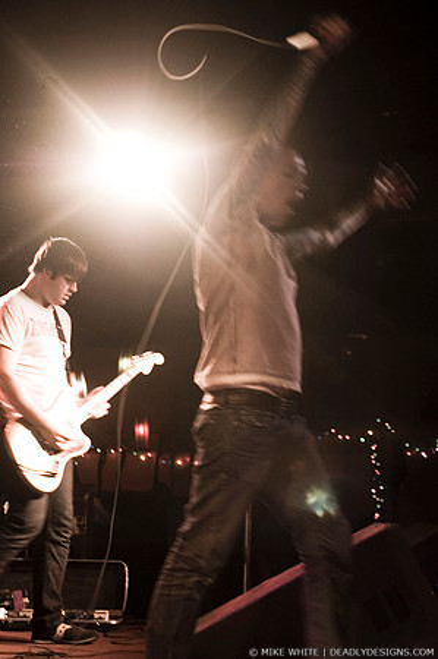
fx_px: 1097
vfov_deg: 33.4
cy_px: 330
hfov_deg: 22.6
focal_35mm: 60
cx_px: 219
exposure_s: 1/50
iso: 800
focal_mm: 40
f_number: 3.2
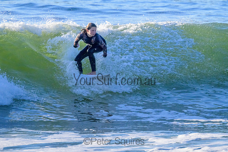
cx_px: 126
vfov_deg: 1.3
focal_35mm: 1098
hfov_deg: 1.9
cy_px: 48
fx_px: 6955
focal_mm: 800
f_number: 11
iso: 2000
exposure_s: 1/2000
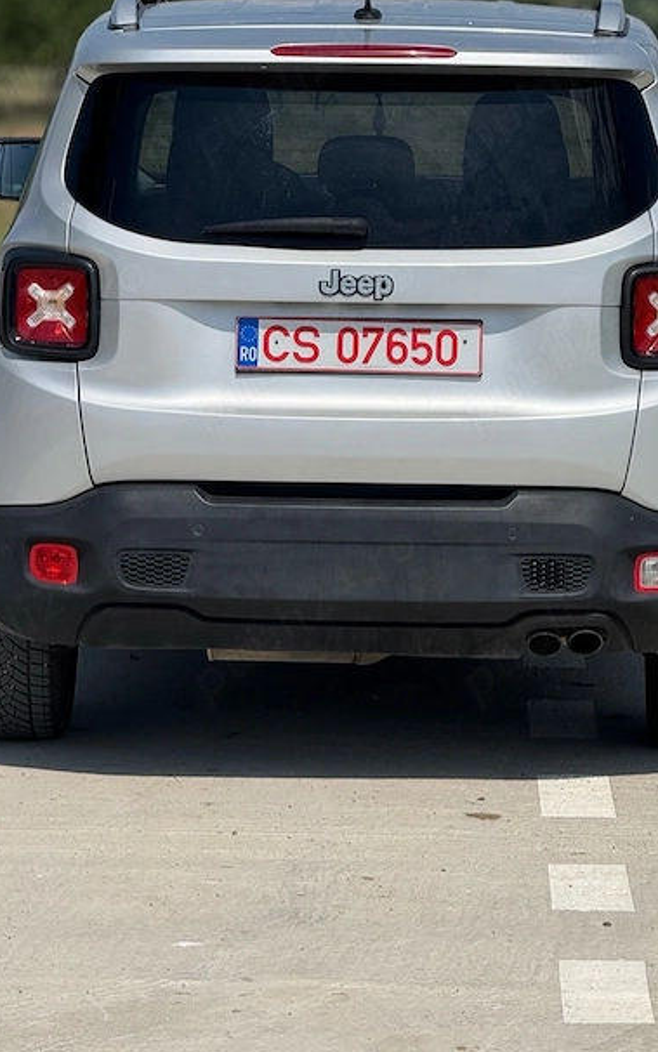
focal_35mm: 168
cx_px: 373
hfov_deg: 7.8
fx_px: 4818
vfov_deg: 12.5
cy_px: 385
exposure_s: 1/3344
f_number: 2.8
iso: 64
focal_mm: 15.66
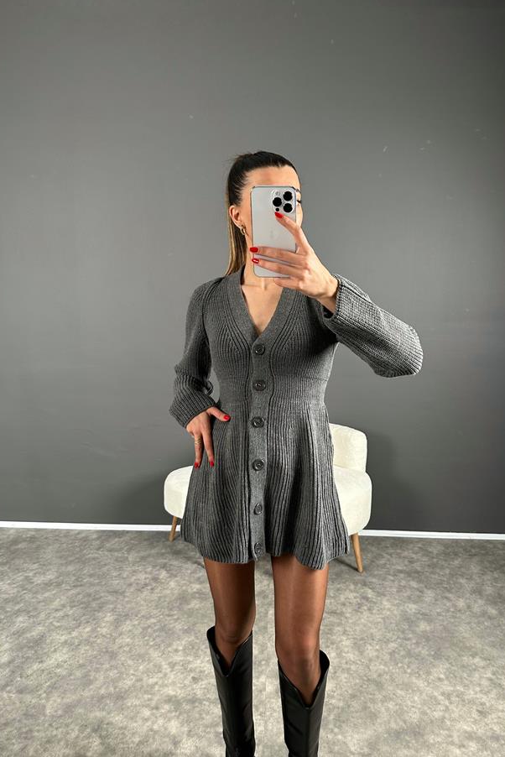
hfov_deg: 49.4
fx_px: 547
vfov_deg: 69.4
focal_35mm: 26
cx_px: 289
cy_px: 373
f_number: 1.78
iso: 200
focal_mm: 6.86
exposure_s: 1/121
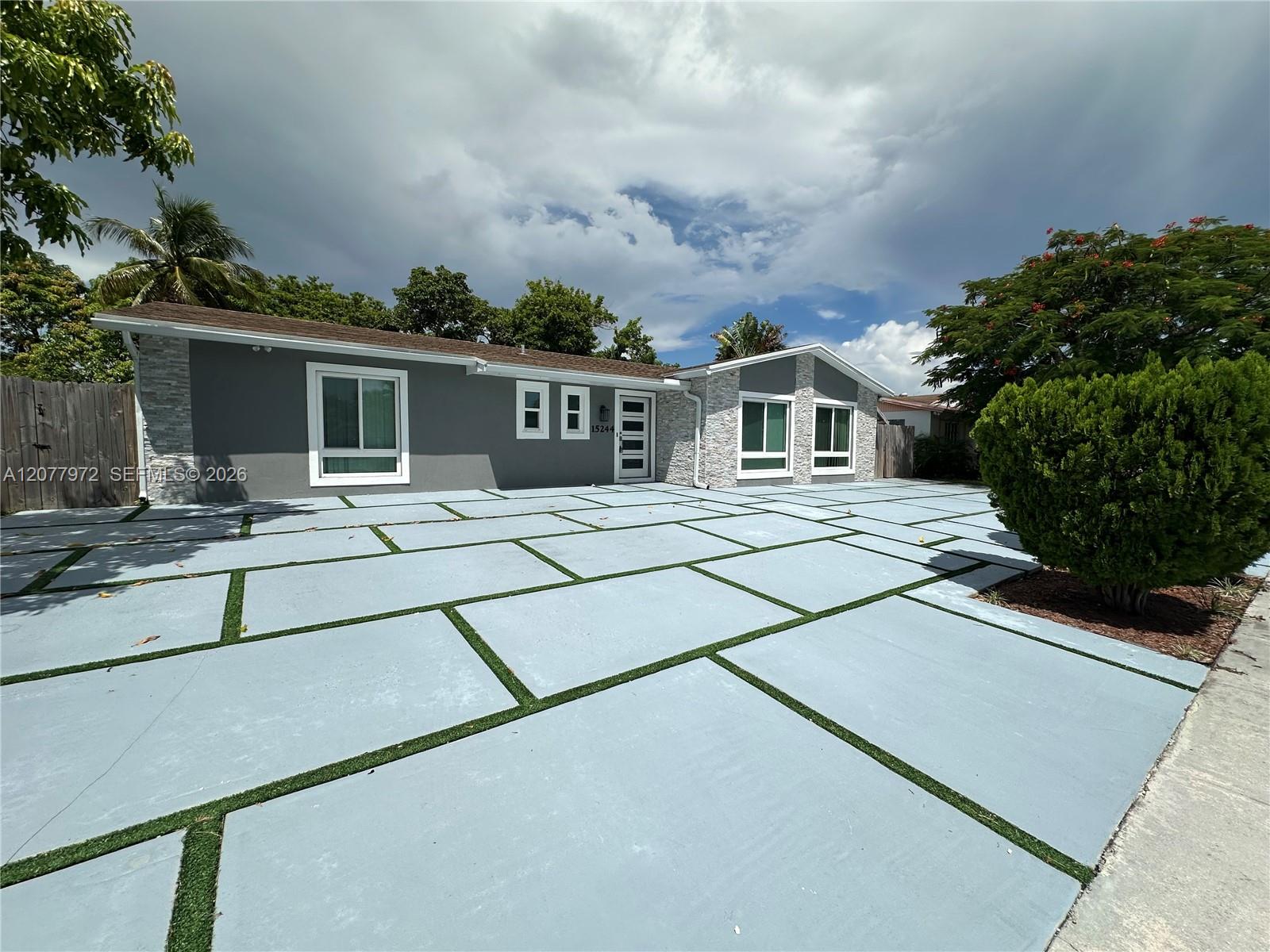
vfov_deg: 85.7
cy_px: 476
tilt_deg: -2.8
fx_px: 514
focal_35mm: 14
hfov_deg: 102.1
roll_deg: -0.5
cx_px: 635
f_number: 2.2
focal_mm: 2.22
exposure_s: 1/4831
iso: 50
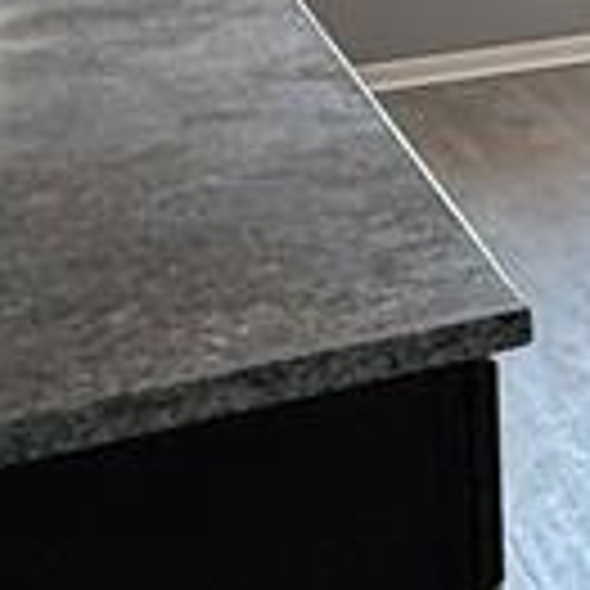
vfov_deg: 16.6
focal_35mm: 97
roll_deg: -0.8
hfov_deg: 12.3
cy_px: -252
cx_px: 1581
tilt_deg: -4.2
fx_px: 1870
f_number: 2.2
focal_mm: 2.22
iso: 200
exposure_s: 1/120
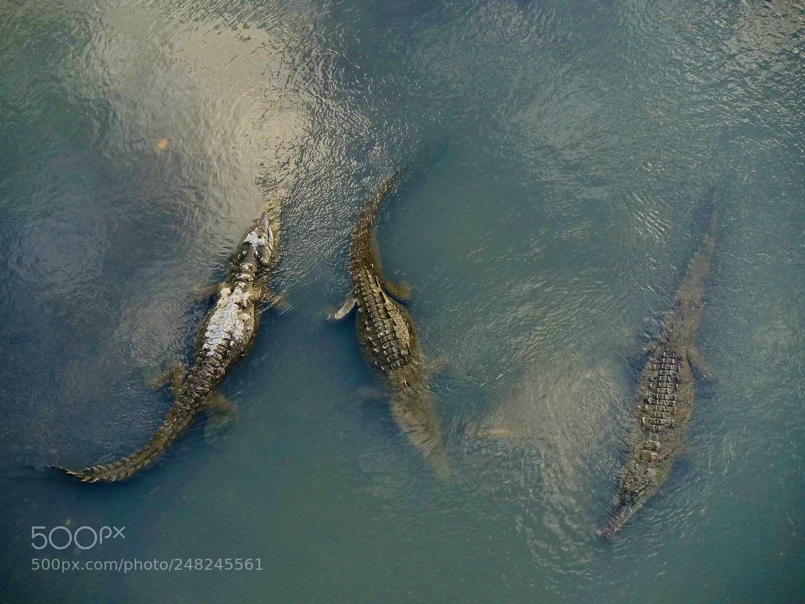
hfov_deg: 23.3
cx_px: 402
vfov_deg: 17.6
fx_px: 1953
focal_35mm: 84
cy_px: 302
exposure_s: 1/320
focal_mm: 42
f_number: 4.5
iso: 400
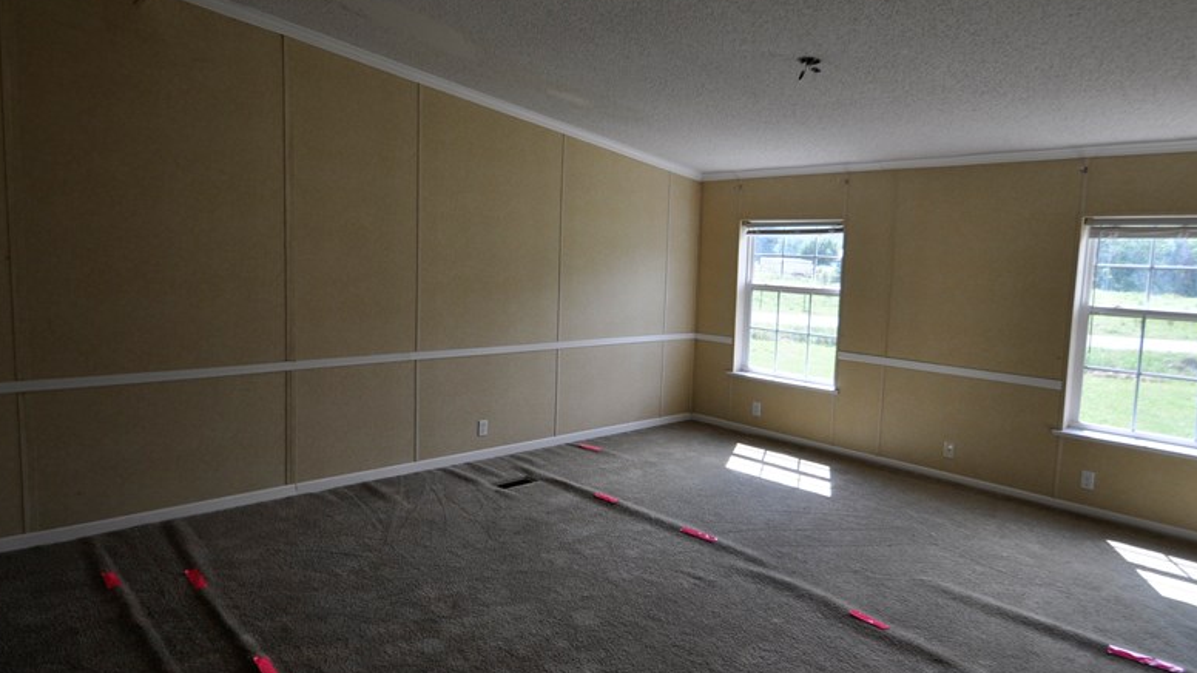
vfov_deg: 51.4
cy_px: 336
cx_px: 619
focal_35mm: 22
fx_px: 698
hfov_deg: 81.2
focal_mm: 10
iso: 220
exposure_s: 1/125
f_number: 5.6
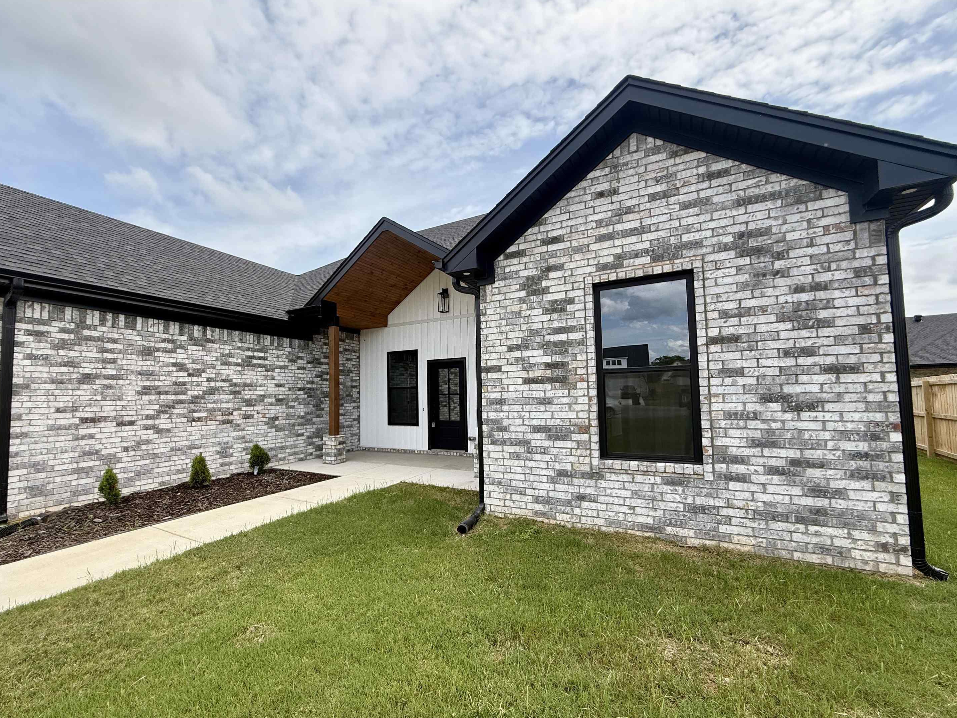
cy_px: 376
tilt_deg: +3.0
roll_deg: +0.8
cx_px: 446
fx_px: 415
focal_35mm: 15
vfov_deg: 81.7
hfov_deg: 98.0
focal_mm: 2.22
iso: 64
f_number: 2.2
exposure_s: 1/1167
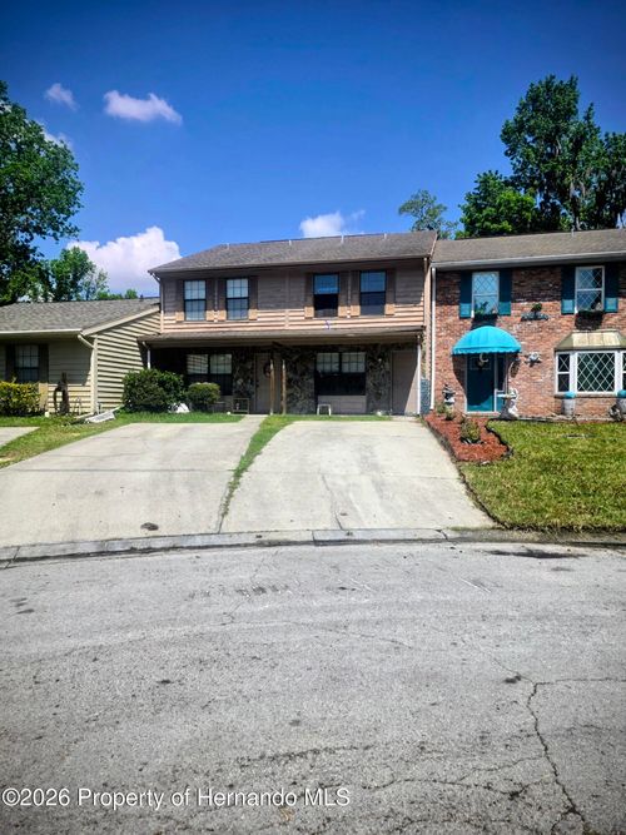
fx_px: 555
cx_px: 313
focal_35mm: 23
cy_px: 418
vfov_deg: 73.9
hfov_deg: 58.9
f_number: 1.7
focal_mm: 6.3
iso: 80
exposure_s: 1/7944
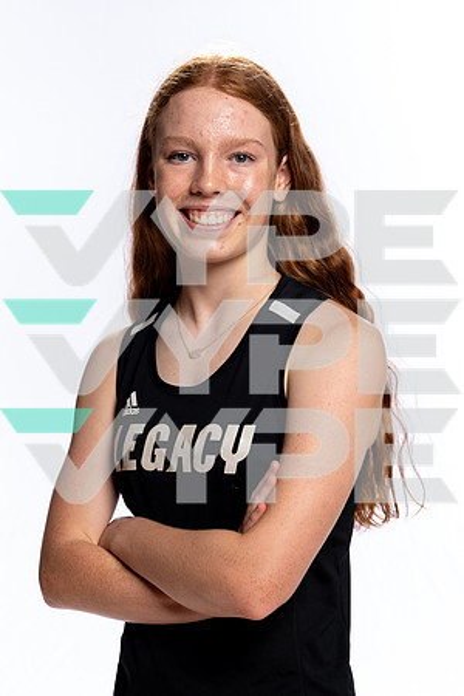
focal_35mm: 76
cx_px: 207
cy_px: 354
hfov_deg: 17.9
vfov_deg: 26.6
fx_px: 1469
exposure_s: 1/250
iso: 160
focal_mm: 48
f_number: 8
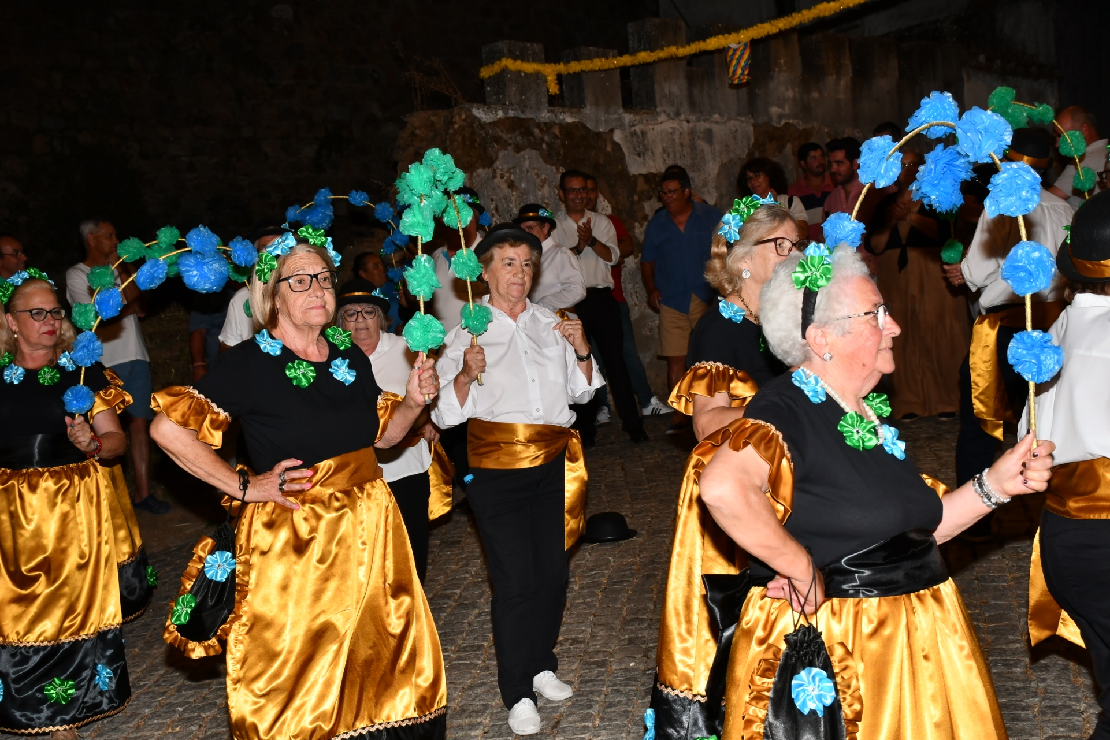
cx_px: 555
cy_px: 370
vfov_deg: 26.5
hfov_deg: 38.9
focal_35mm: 51
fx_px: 1573
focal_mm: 34
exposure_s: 1/60
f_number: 5.6
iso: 200
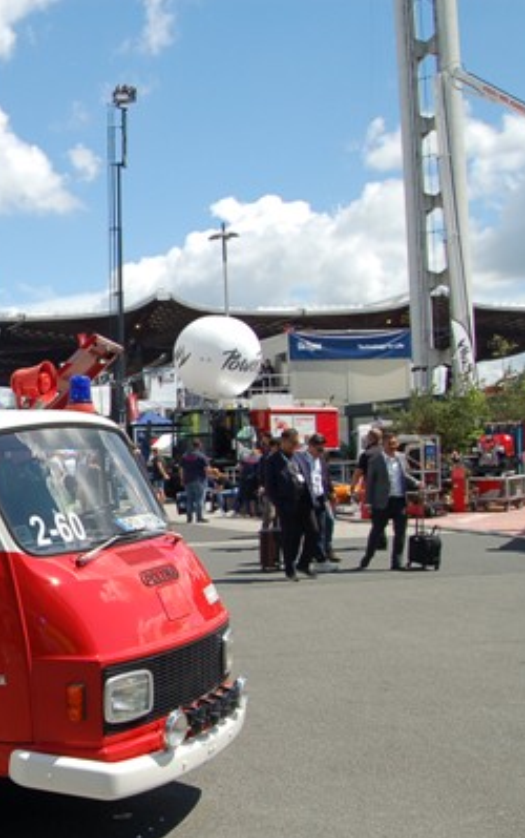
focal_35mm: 44
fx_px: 1005
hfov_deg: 25.9
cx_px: -120
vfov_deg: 45.2
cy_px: 443
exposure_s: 1/320
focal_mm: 18
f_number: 9
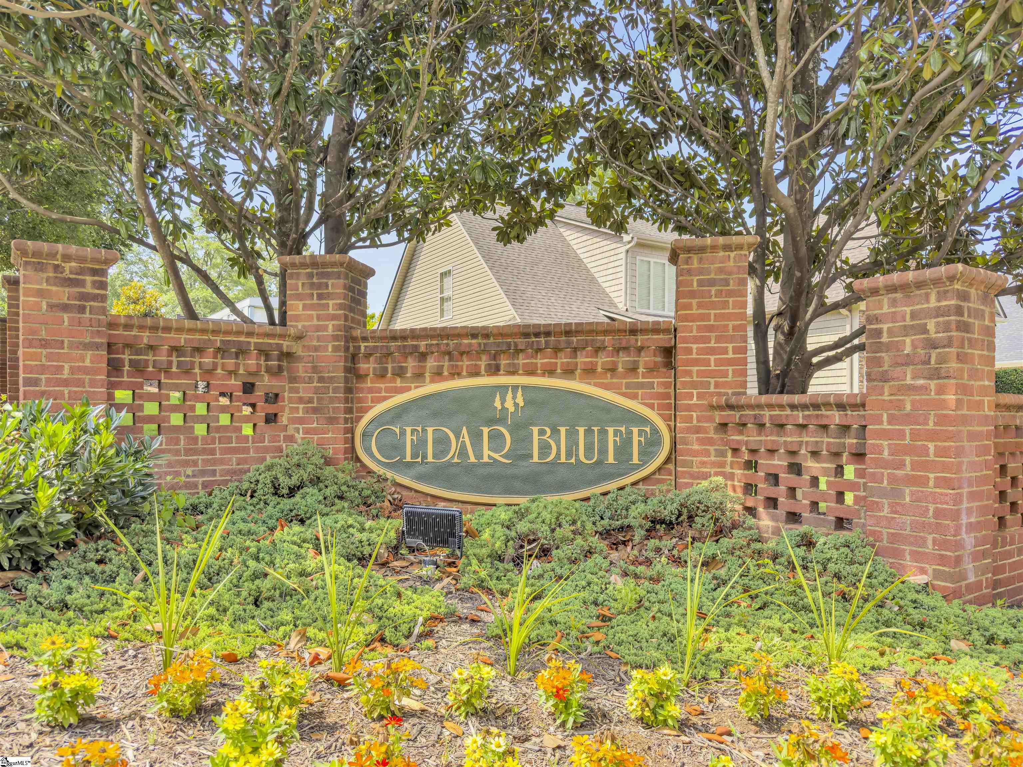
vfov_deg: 56.8
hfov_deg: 71.6
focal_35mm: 24
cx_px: 512
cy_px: 384
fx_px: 709
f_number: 1.8
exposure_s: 1/1100
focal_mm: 6.76
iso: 80
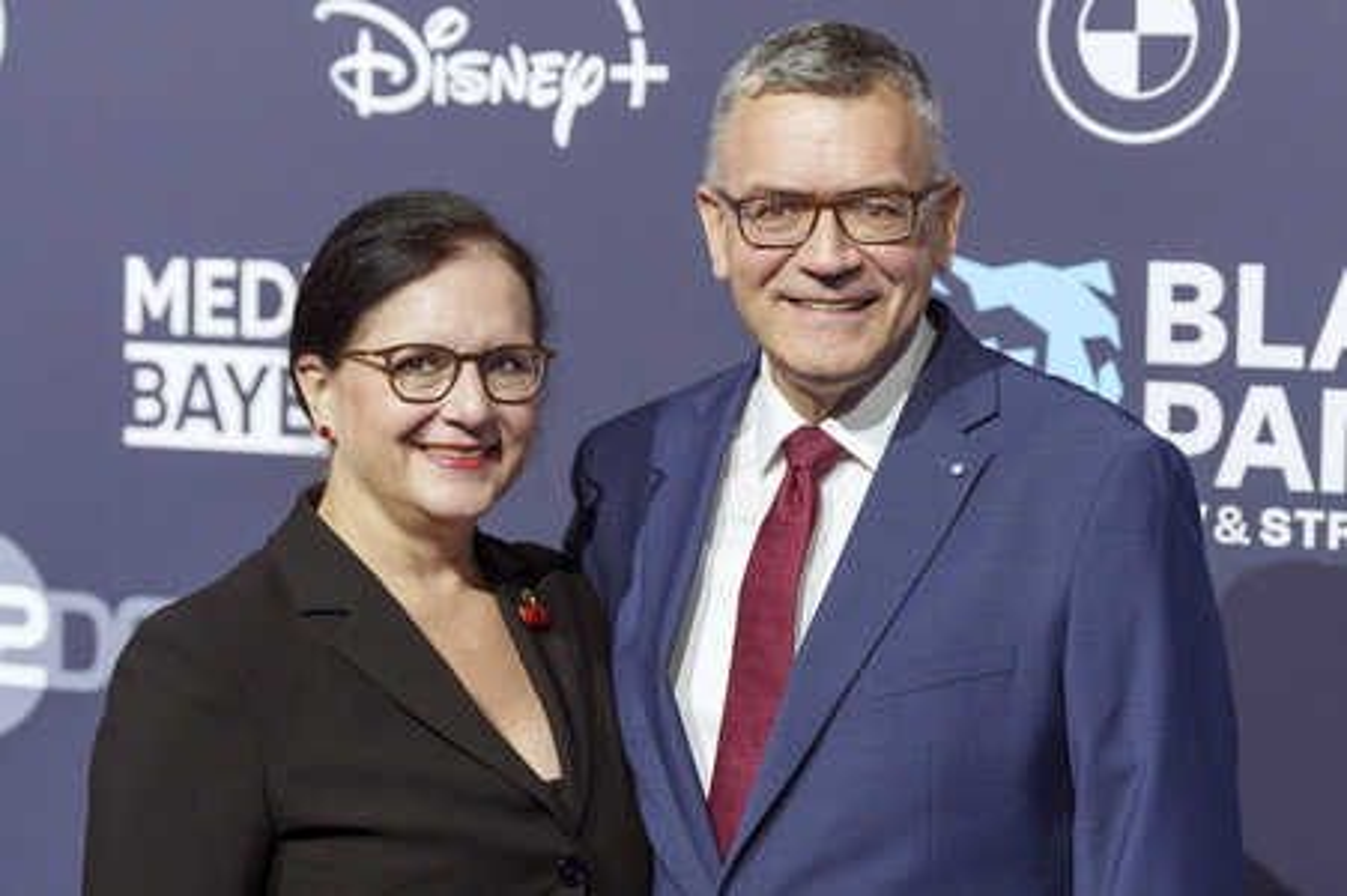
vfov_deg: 13.7
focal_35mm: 100
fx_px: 3739
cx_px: 674
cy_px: 448
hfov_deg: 20.4
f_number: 4
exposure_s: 1/200
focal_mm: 100
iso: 800
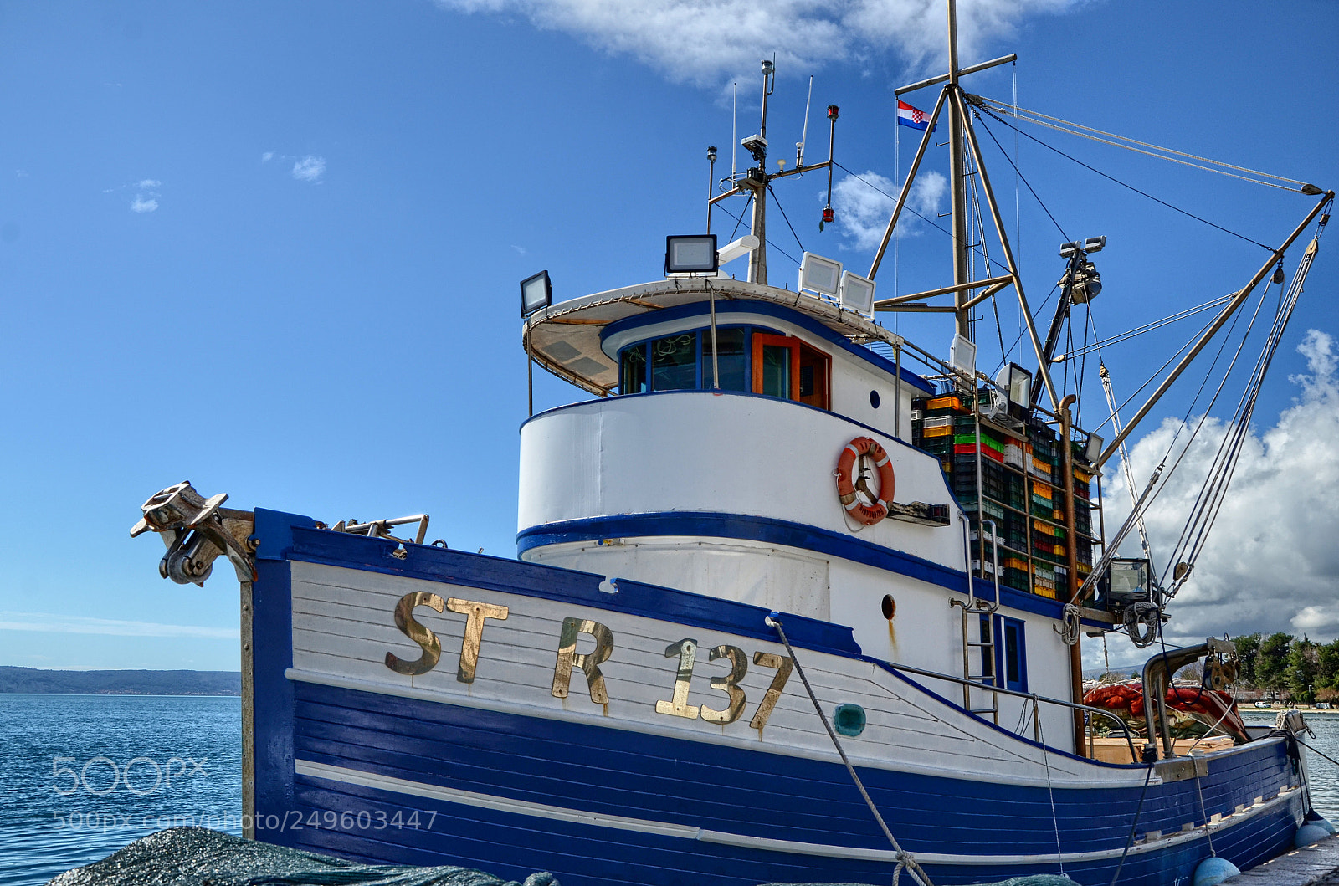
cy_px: 443
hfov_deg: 57.3
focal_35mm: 33
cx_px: 670
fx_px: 1225
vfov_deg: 39.8
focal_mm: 22
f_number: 8
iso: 180
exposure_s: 1/250
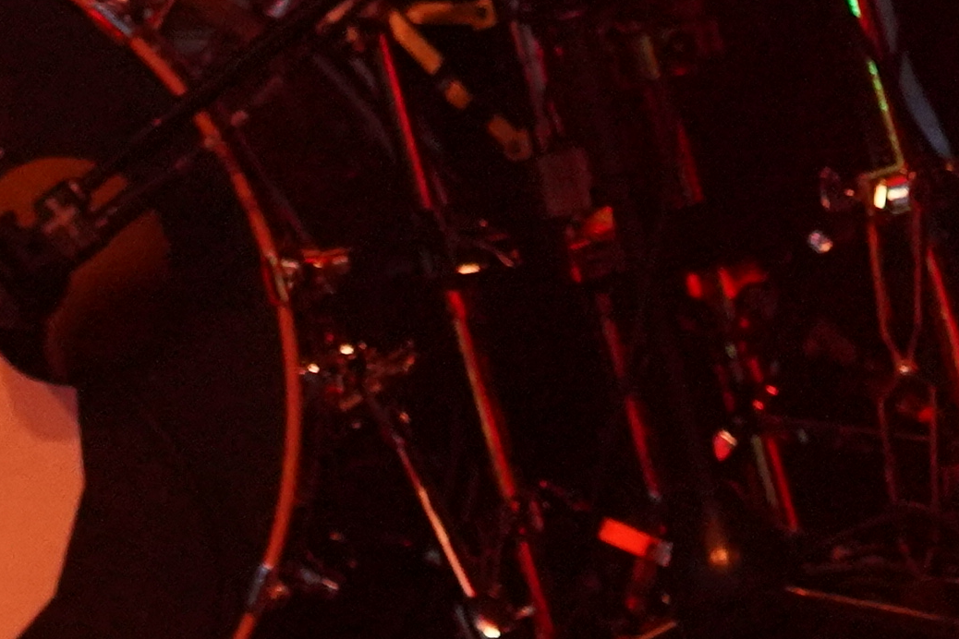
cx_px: -1274
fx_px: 16169
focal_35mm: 607
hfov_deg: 3.4
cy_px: -559
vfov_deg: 2.3
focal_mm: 105
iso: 10000
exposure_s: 1/125
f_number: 4
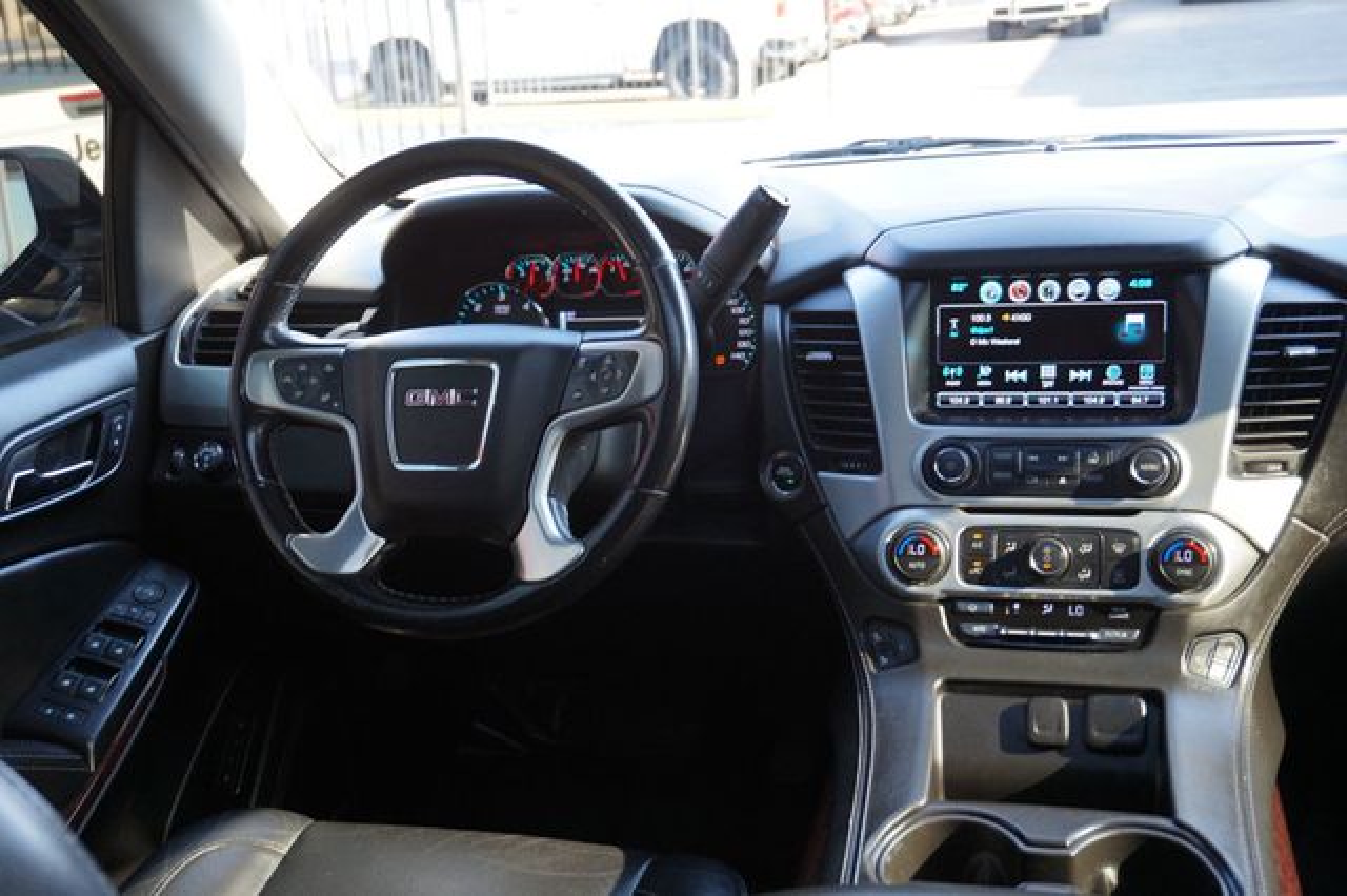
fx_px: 1346
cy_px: 448
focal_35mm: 36
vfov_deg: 36.8
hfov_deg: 53.2
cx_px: 674
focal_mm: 24
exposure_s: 1/60
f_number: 4.5
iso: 320
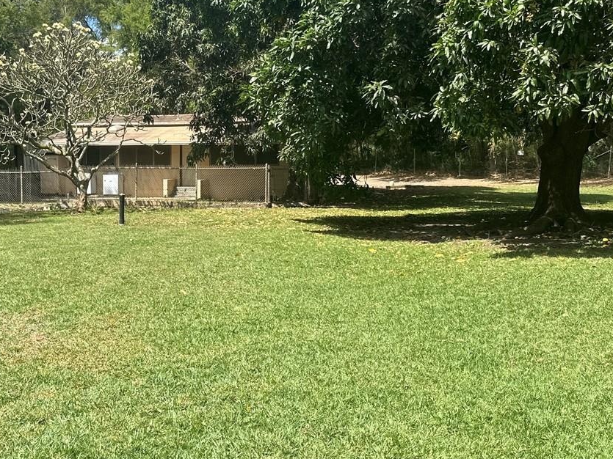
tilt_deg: -3.8
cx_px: 166
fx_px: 814
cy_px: 231
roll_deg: +0.0
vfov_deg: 31.5
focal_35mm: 46
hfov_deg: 40.3
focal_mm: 6.86
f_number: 1.78
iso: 80
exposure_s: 1/2469
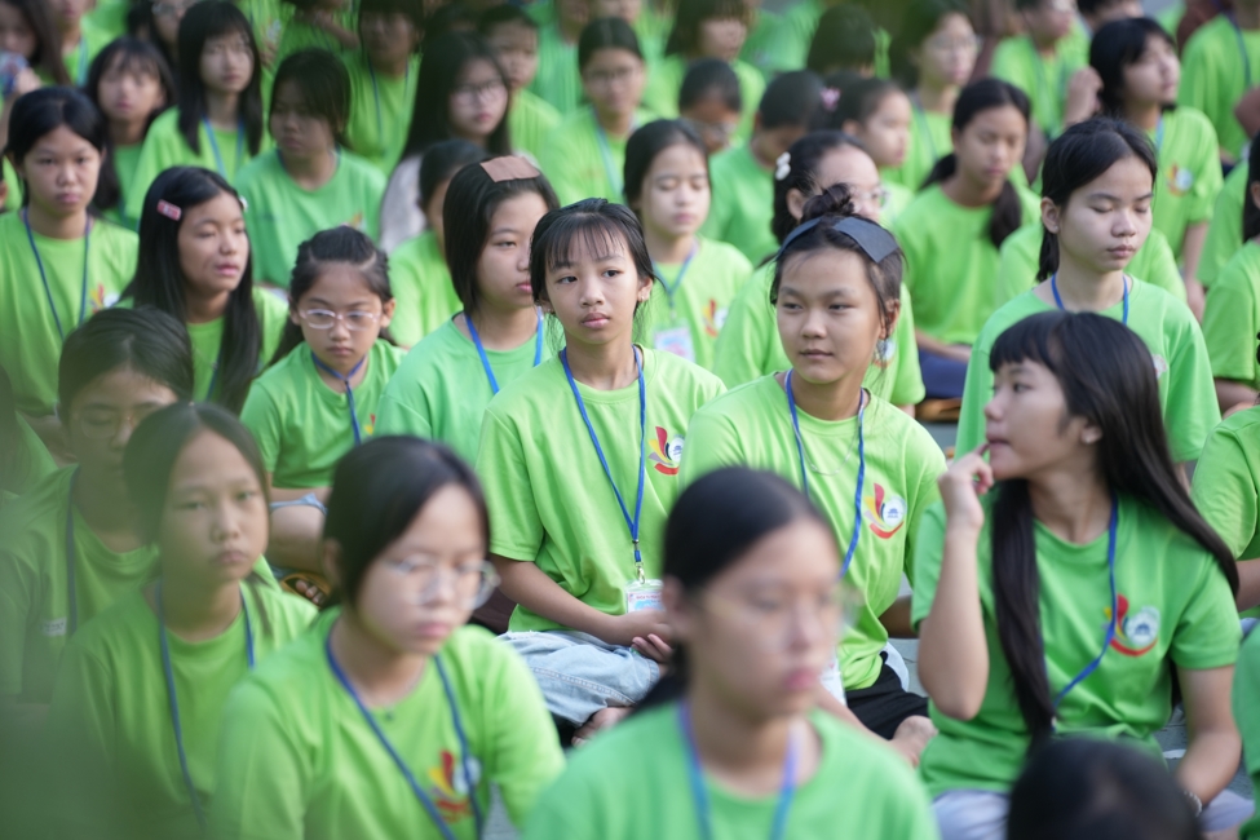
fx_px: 5250
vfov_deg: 9.1
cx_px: 630
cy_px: 420
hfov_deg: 13.7
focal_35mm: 150
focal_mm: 150
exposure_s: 1/125
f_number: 2.8
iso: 320
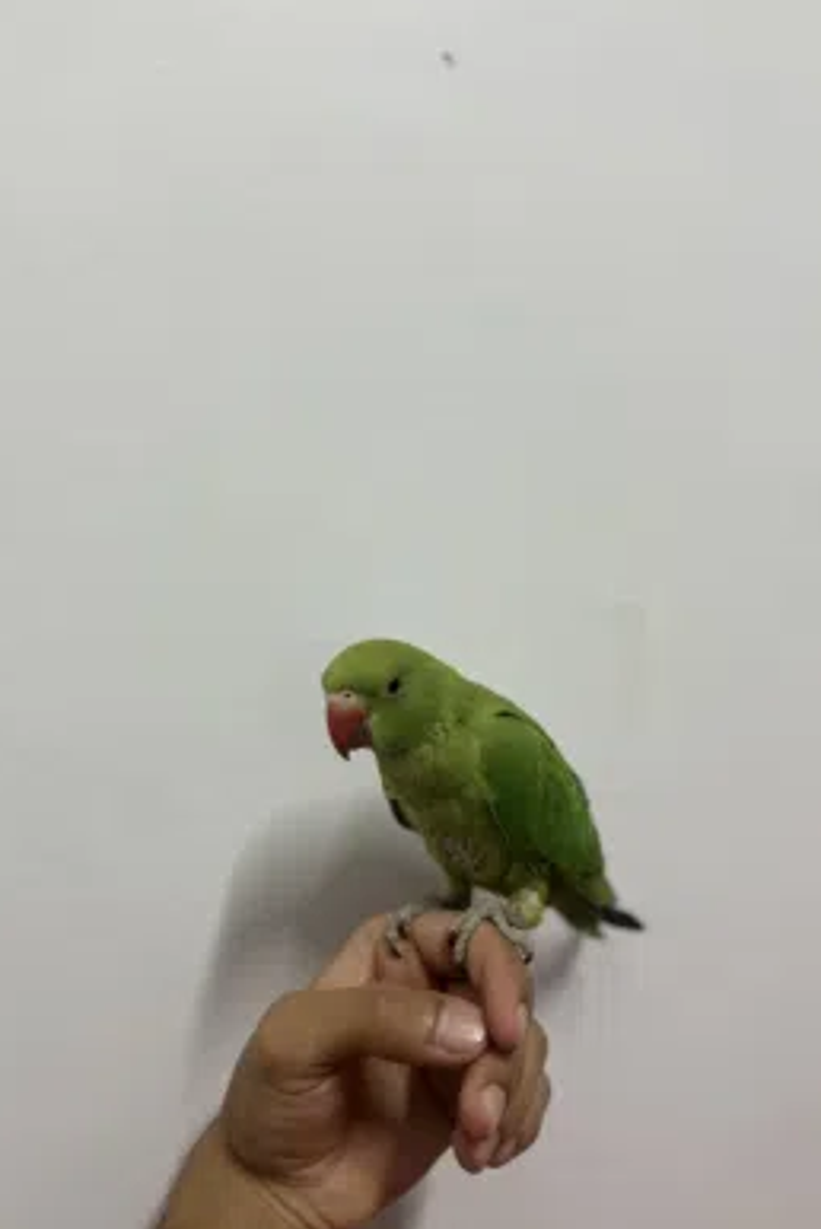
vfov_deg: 65.4
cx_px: 442
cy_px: 608
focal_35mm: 28
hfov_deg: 46.4
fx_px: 956
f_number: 1.6
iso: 100
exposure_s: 1/100
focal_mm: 5.1
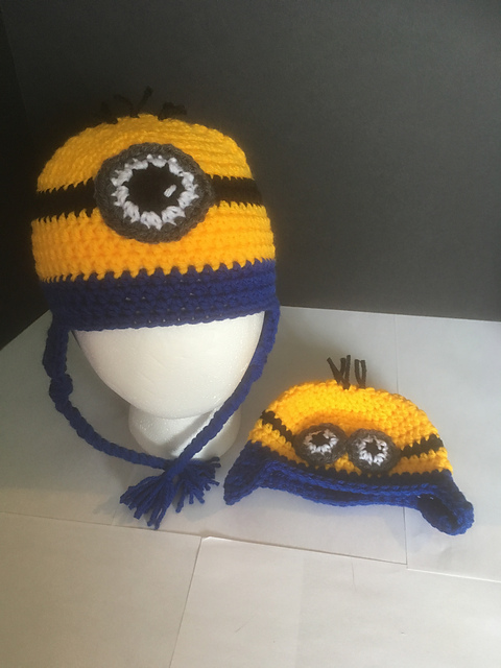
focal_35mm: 29
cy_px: 334
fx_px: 560
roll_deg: +1.3
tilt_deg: -37.1
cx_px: 250
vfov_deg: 61.7
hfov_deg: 48.2
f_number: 2.2
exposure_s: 1/30
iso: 125
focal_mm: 4.15
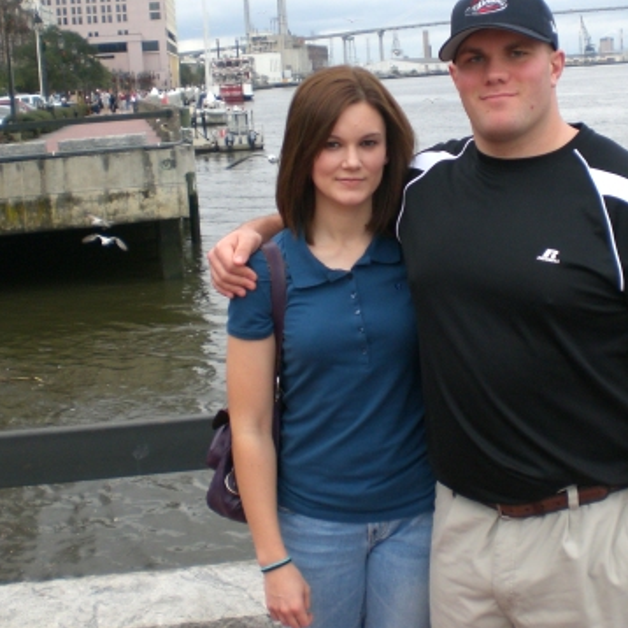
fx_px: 1232
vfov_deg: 28.5
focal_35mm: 60
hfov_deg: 28.4
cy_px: 244
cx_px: 425
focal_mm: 6.3
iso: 100
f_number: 3.1
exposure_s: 1/125
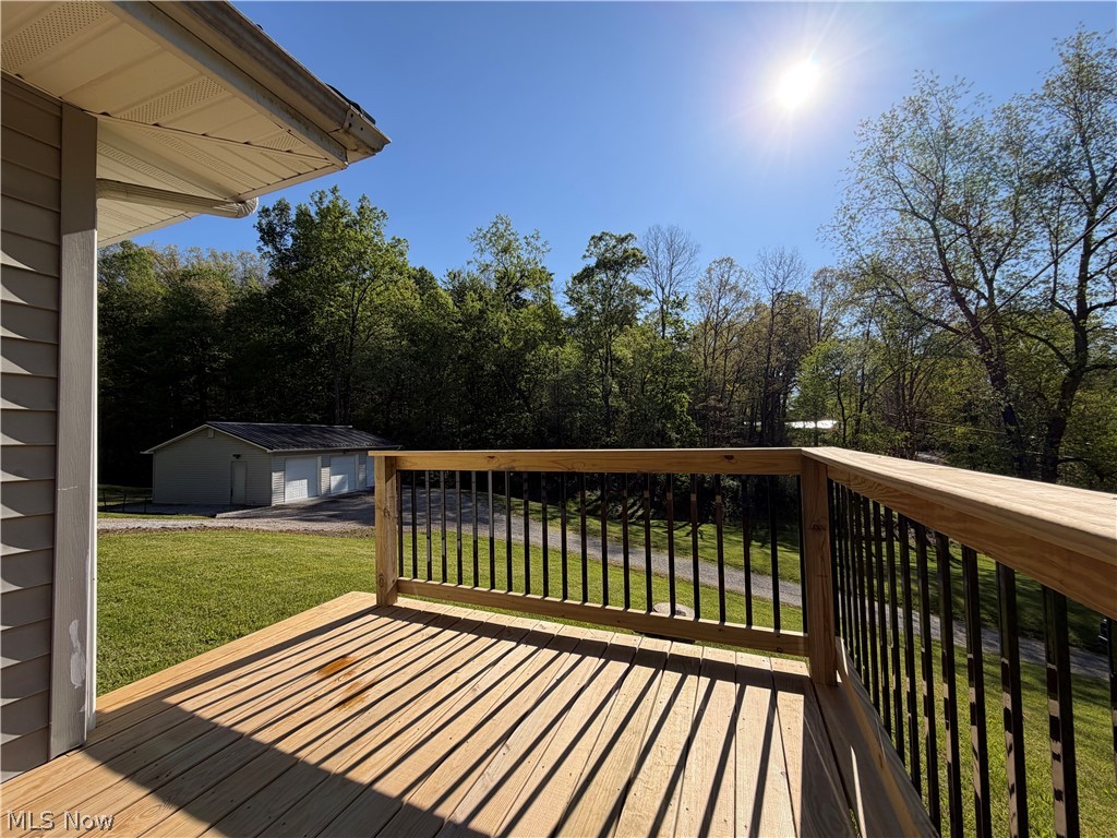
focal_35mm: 14
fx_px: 452
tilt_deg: +1.8
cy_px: 419
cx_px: 558
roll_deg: +1.6
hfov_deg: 102.1
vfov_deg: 85.7
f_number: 2.2
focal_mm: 2.22
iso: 20
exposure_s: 1/888
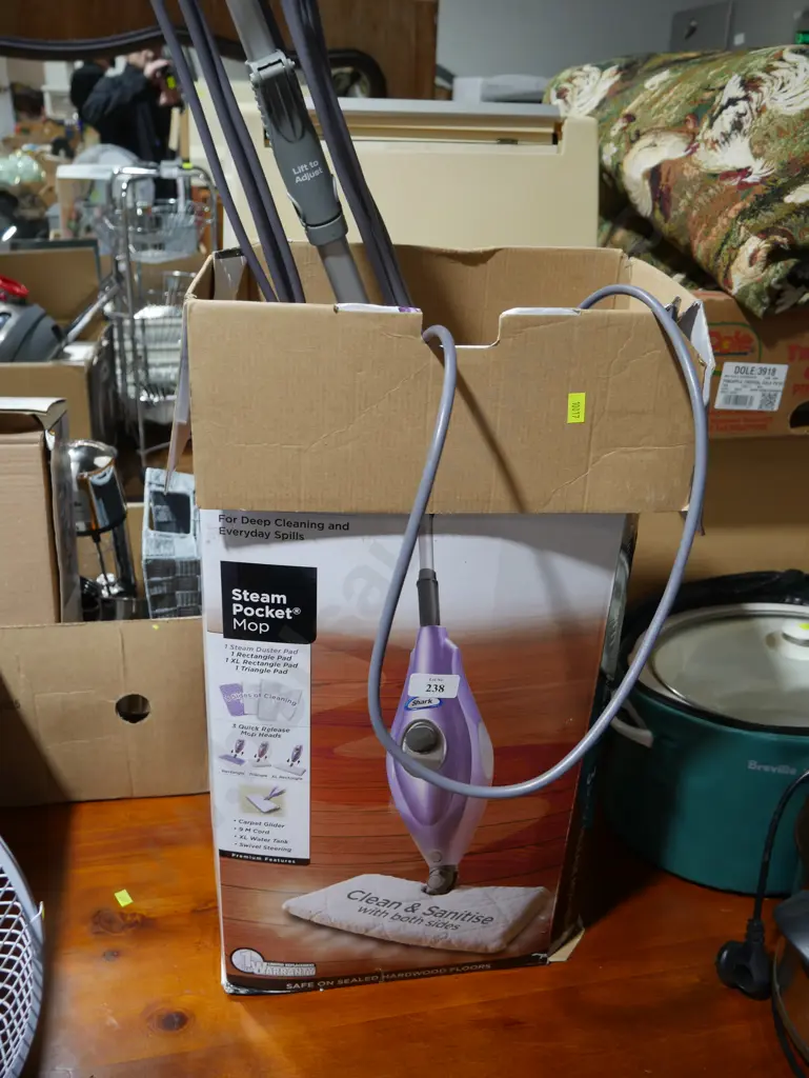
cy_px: 539
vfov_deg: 59.9
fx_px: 934
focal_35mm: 30
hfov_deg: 46.8
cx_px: 404
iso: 250
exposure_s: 1/60
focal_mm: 15
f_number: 3.6
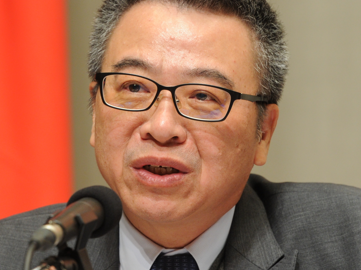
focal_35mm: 367
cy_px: 191
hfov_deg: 5.4
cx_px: 153
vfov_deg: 4.1
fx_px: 3827
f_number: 5
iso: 1600
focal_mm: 175
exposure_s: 1/160
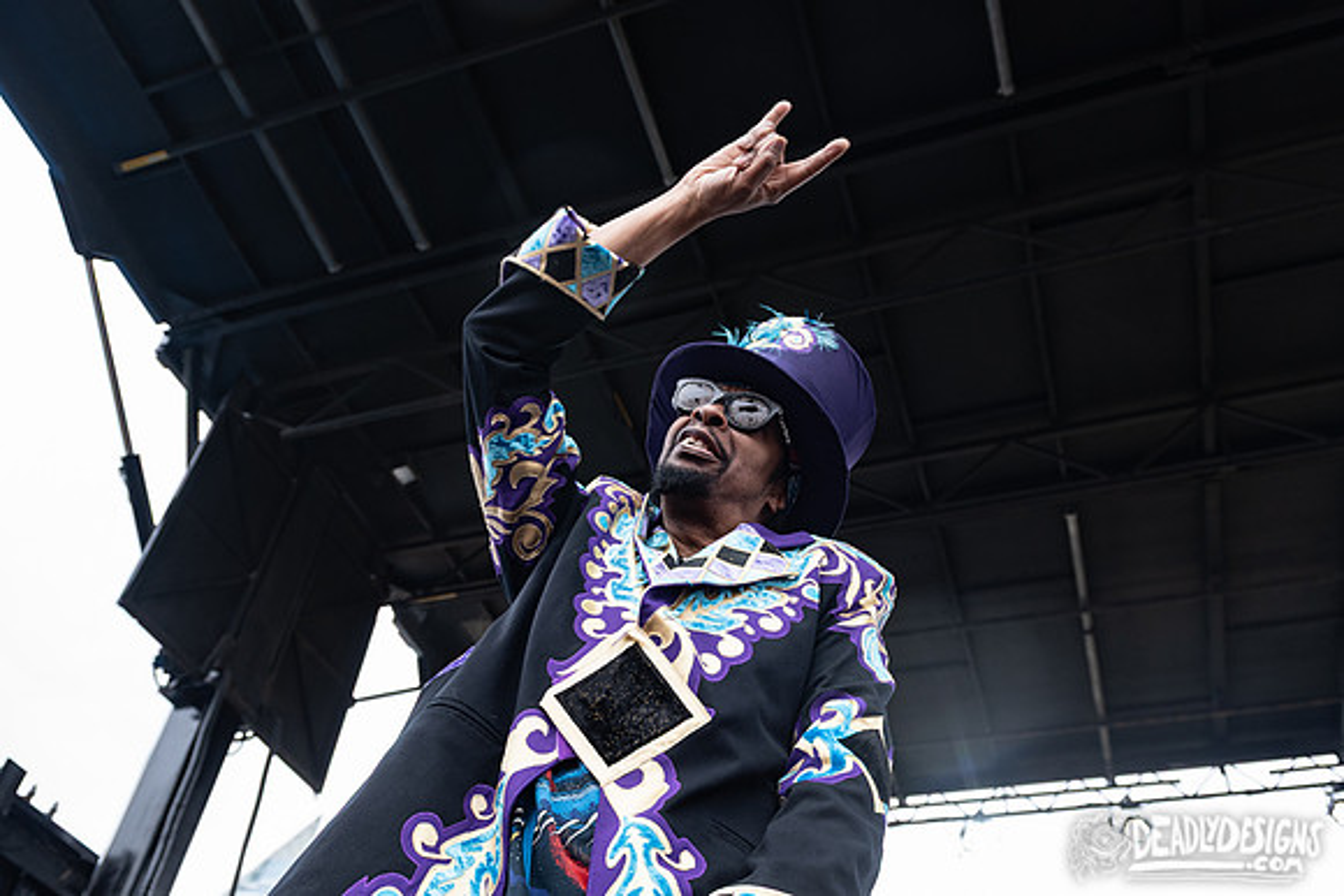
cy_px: 511
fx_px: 1175
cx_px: 665
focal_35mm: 31
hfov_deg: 59.5
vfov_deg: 41.7
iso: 400
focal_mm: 24
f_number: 4
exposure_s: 1/200
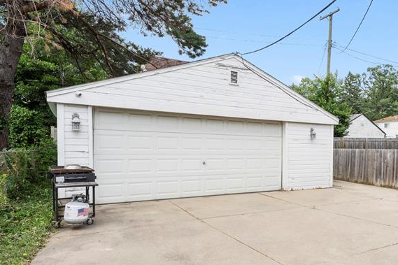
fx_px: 304
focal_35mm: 28
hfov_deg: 63.2
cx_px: 289
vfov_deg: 46.9
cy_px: 155
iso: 500
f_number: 8
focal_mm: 15.3
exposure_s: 1/320
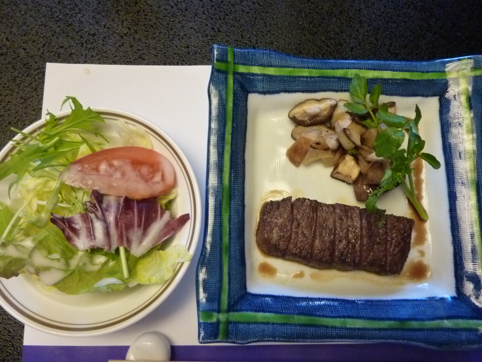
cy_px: 181
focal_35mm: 25
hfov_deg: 69.4
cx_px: 241
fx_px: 348
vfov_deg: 54.9
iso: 800
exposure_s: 1/50
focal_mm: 4.1
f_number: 3.3
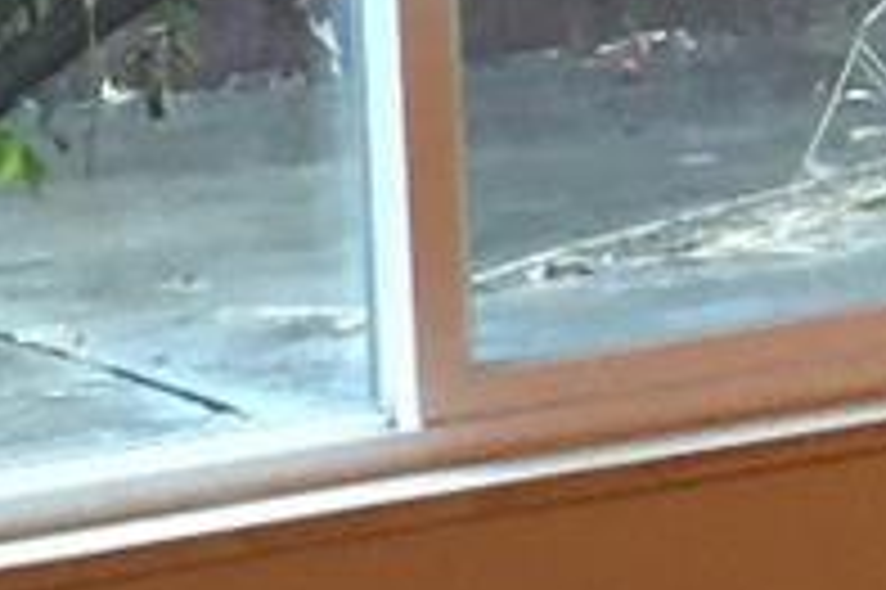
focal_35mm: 230
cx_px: 1700
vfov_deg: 6.0
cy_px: 153
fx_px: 5656
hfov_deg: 8.5
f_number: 2.2
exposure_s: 1/15
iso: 80
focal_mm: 4.15
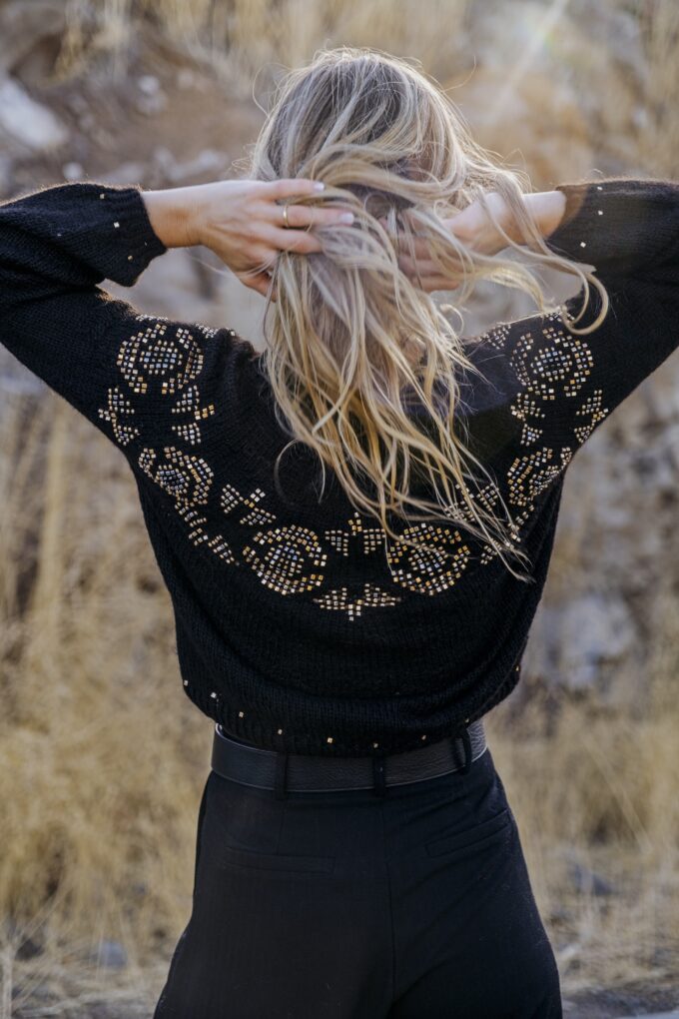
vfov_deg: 24.5
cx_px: 340
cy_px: 510
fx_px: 2348
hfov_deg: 16.5
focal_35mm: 83
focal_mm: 55
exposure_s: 1/250
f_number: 2.8
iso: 200
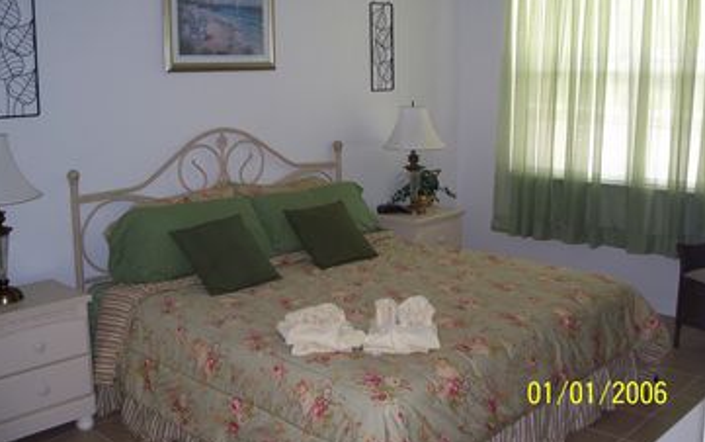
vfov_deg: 32.0
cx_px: 348
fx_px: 769
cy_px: 192
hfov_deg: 49.3
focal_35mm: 40
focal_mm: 7.8
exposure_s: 1/60
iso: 80
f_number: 2.8
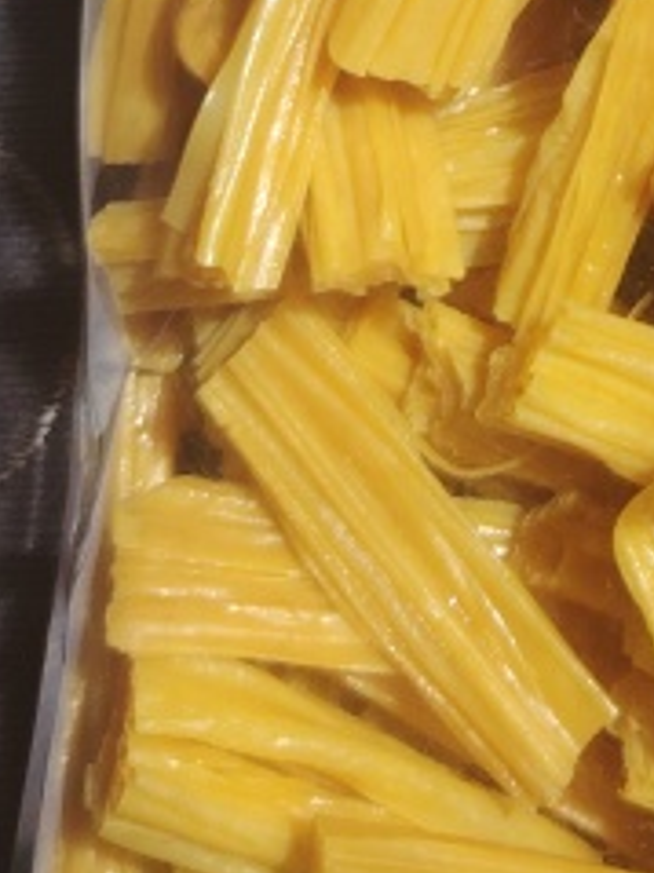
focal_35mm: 107
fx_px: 2698
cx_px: 1041
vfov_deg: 16.7
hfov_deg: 12.9
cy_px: -444
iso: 100
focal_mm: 5.25
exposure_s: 1/643
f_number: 1.75
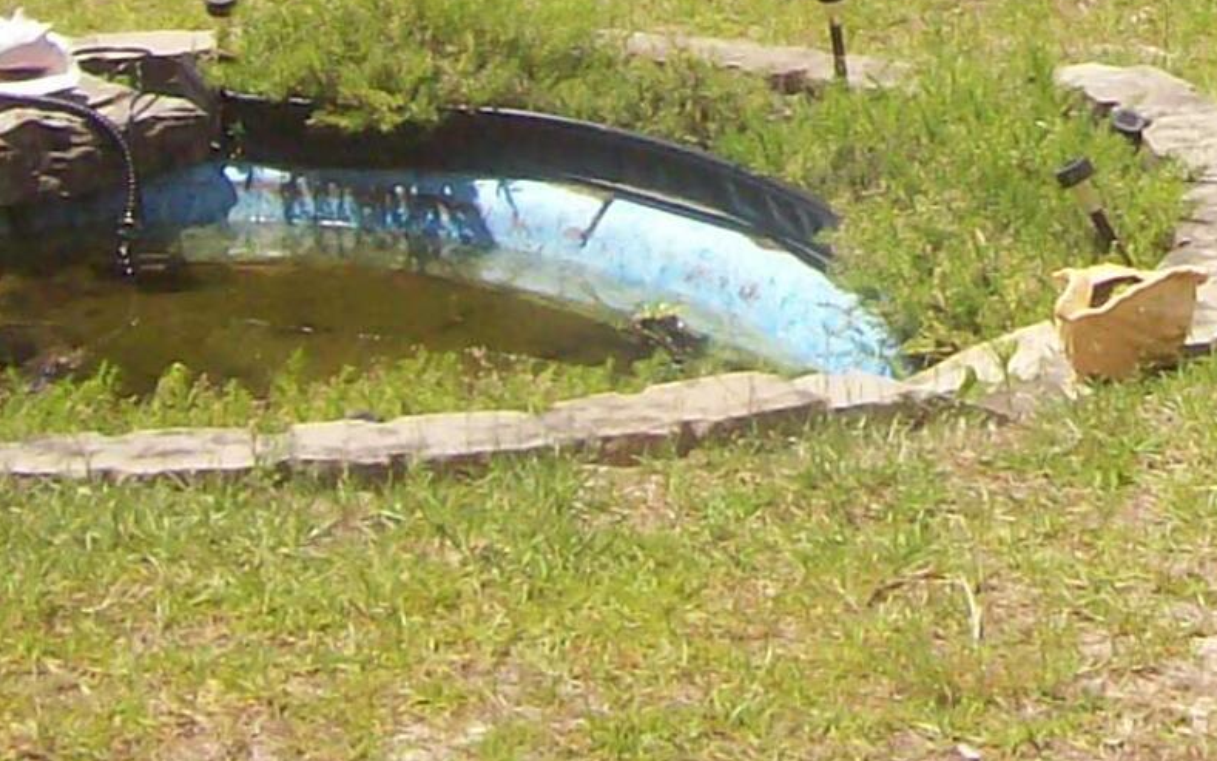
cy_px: -879
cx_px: 1226
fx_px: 4809
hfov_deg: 14.2
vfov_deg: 8.5
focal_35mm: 145
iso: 80
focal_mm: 6
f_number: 4.8
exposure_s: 1/506
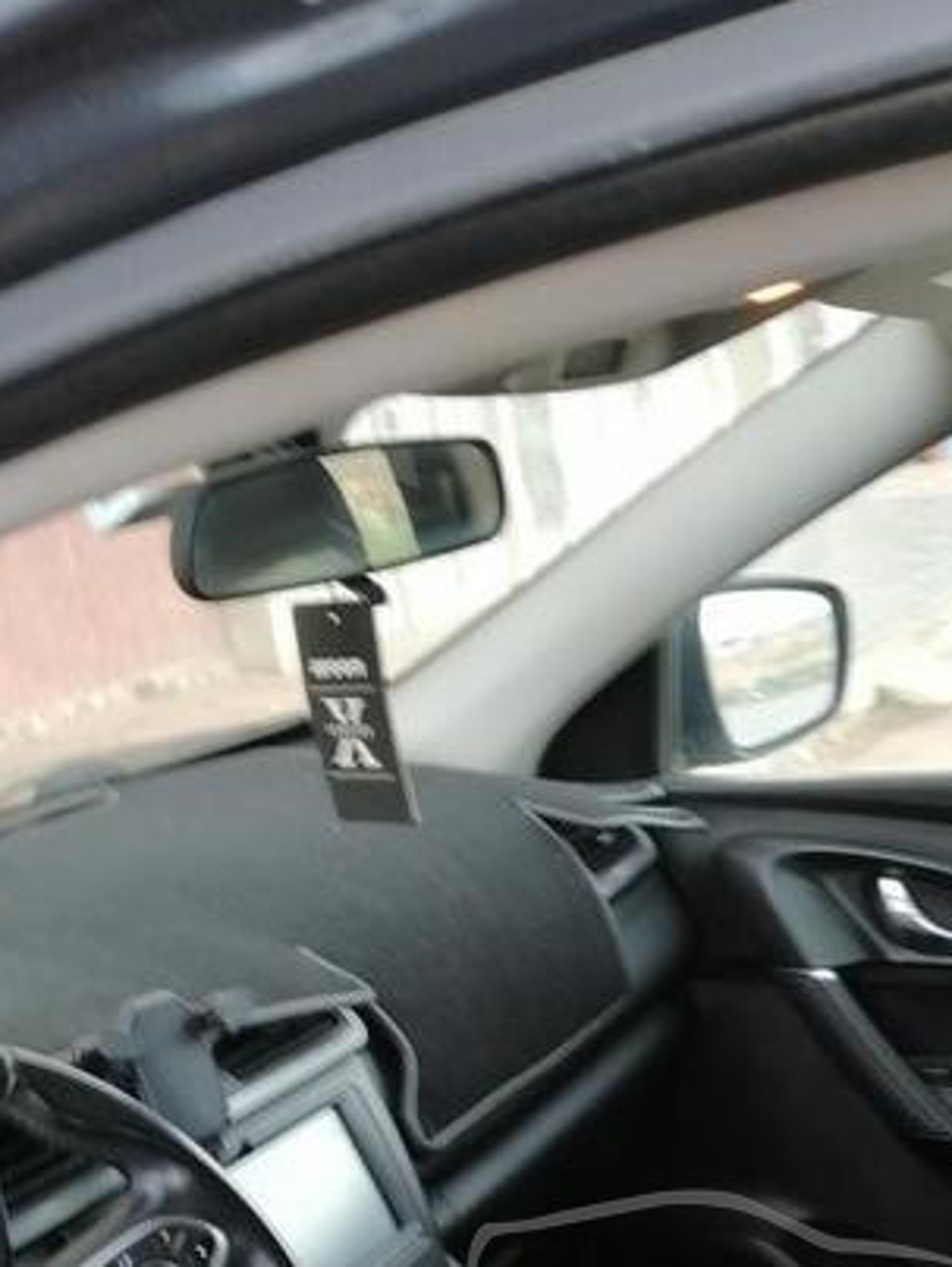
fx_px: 2050
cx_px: 741
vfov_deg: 31.8
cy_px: 1253
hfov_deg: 25.7
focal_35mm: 56
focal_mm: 3.95
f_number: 1.8
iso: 64
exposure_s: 1/50
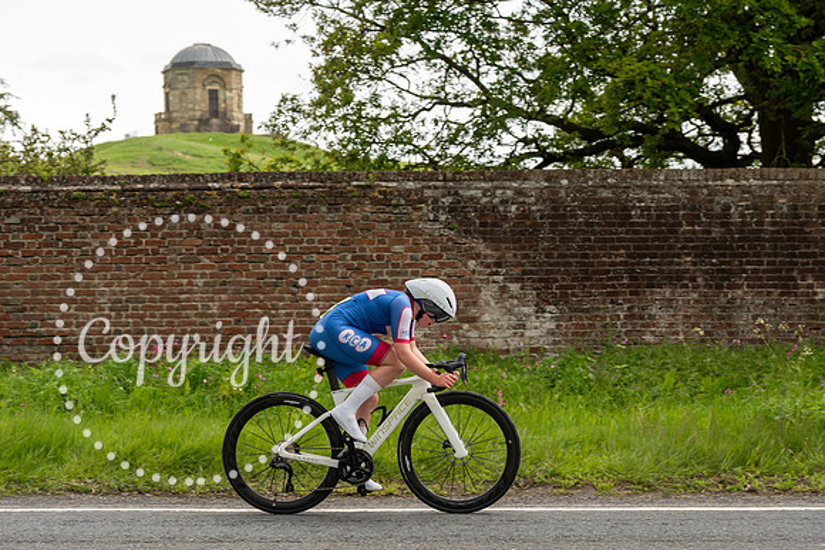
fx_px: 1843
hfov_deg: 25.2
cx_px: 412
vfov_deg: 17.0
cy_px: 301
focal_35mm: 80
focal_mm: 70
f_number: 4.5
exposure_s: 1/1000
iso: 500
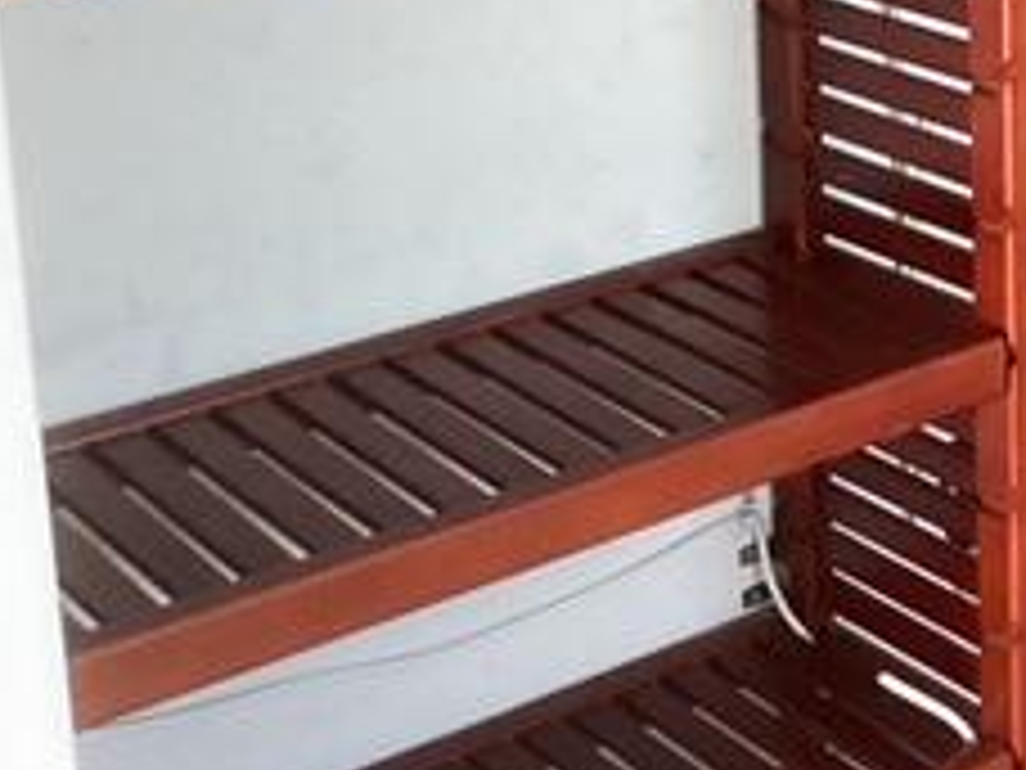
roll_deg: -0.5
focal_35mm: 87
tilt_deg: -11.8
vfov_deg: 16.3
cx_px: 1413
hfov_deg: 20.2
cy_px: -135
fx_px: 2579
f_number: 2.4
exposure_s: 1/60
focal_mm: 3.3
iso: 200
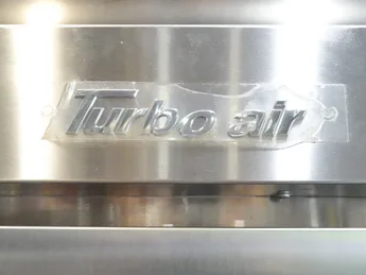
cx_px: 192
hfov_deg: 47.8
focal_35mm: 39
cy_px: 141
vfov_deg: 36.8
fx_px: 412
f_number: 9
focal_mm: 13.03
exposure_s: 1/25
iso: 6400
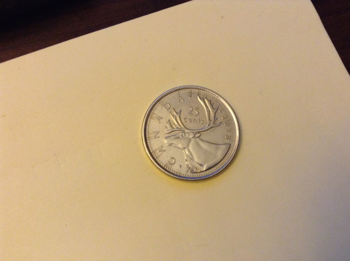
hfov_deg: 55.4
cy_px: 130
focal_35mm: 33
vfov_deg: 42.8
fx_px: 333
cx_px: 175
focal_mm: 3.3
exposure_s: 1/24
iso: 200
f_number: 2.4
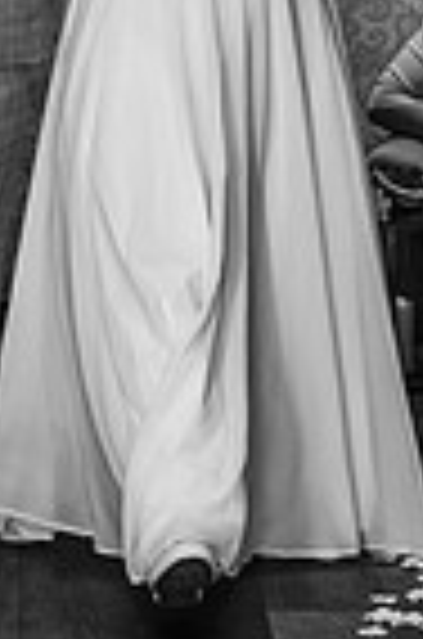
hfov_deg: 6.1
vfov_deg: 9.2
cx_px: 25
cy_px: 36
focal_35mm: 222
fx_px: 3932
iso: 1250
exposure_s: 1/200
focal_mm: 70
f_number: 2.8
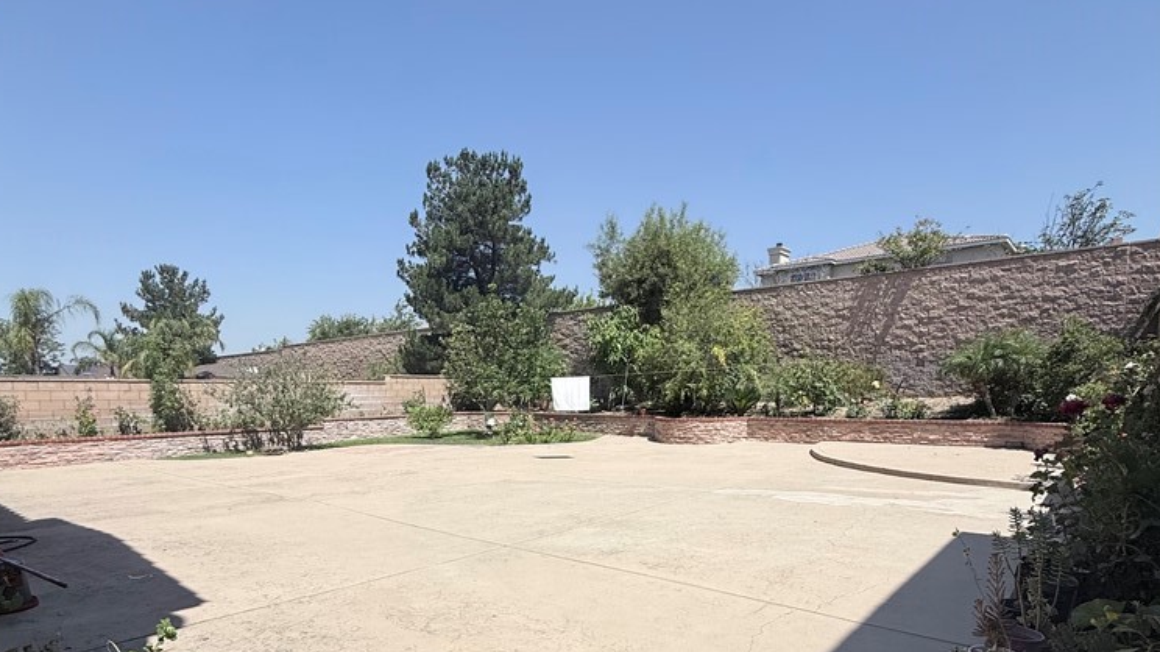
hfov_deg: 83.9
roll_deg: -0.3
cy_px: 457
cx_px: 577
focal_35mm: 21
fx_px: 646
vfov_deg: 52.1
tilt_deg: -4.6
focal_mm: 2.22
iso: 50
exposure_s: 1/3289
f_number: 2.2
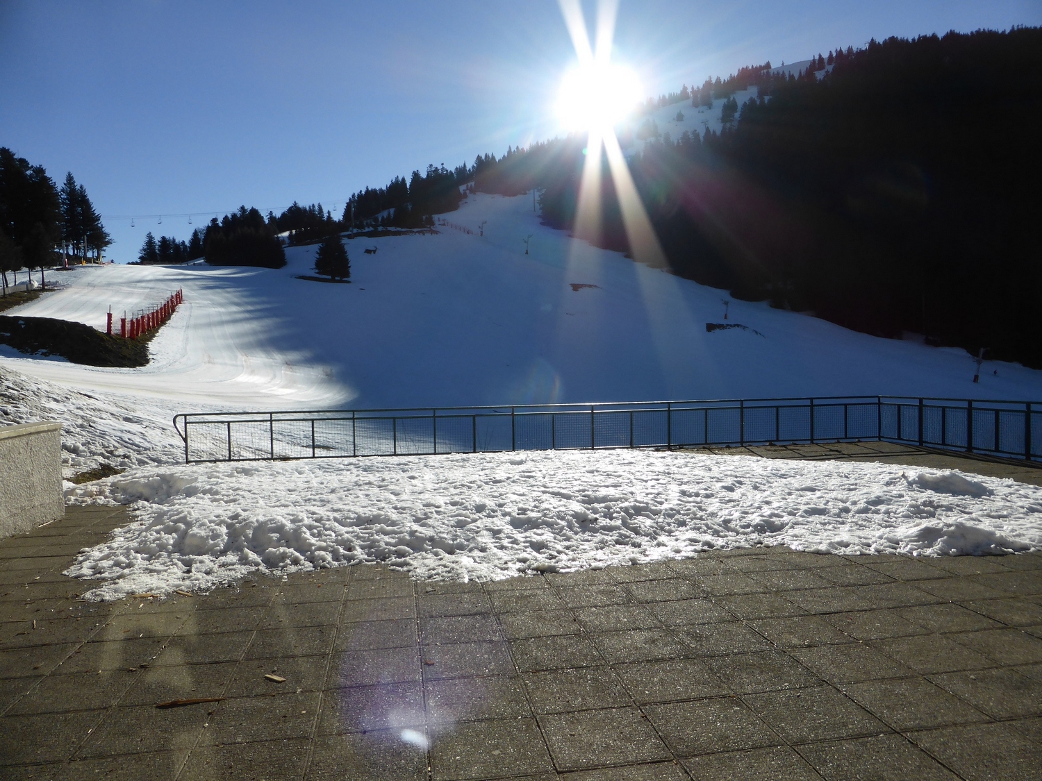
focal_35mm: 24
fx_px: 722
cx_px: 521
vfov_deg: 56.8
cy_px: 390
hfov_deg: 71.6
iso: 100
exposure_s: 1/2000
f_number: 3.3
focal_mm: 4.3
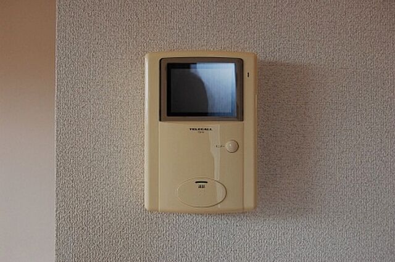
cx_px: 198
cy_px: 131
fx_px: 526
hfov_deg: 41.2
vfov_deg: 28.0
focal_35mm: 48
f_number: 5.6
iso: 400
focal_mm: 32
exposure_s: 1/125
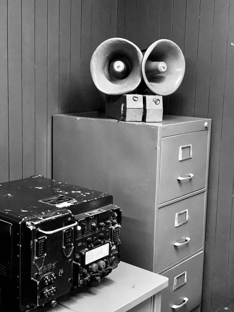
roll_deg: -1.1
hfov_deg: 28.0
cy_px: 156
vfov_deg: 36.8
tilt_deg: -9.4
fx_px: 469
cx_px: 117
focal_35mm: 52
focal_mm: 6
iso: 400
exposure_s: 1/60
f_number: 2.4
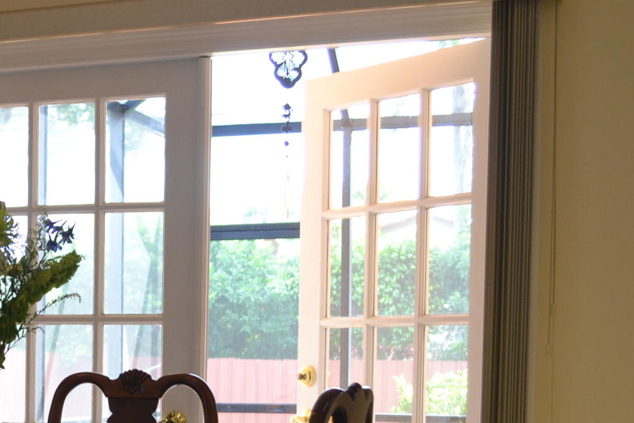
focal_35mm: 88
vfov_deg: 15.2
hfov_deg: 21.1
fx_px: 1550
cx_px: -175
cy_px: 452
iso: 400
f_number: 4.5
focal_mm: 20
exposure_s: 1/80
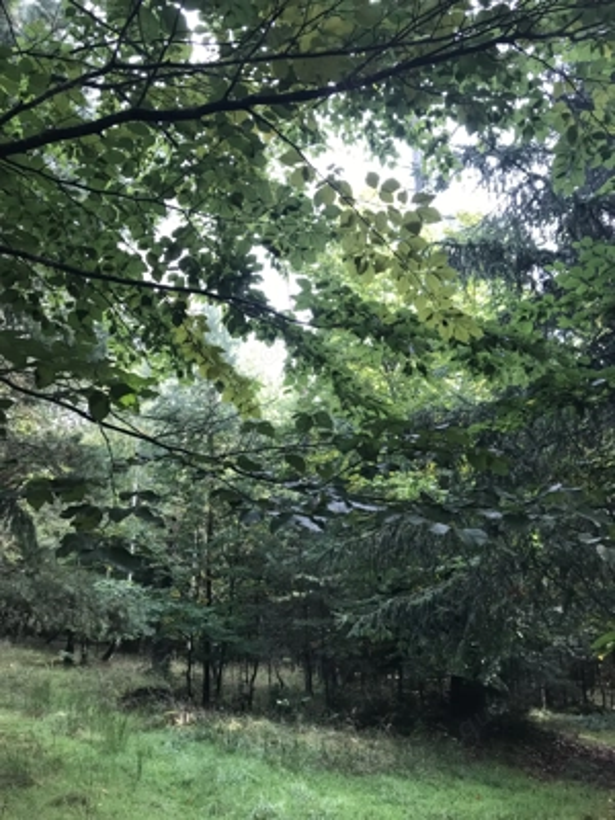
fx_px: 663
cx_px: 308
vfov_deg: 63.4
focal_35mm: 28
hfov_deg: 49.7
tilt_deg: +20.6
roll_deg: +1.0
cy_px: 410
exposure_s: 1/100
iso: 40
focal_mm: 3.99
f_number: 1.8
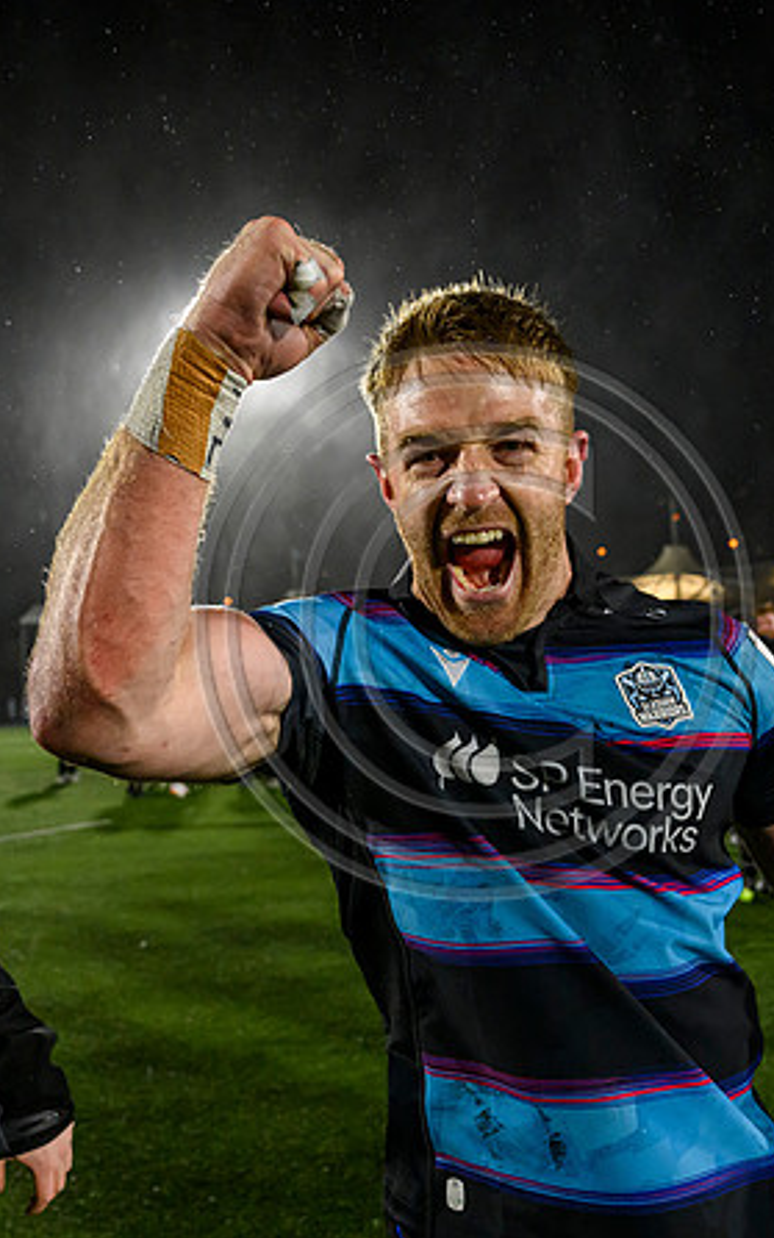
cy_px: 619
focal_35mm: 37
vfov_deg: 52.7
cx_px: 317
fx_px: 1248
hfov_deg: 34.4
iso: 4000
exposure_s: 1/1600
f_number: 4
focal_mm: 24
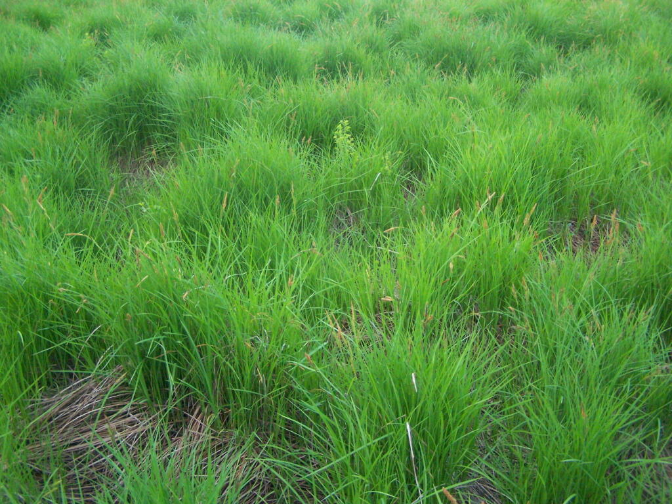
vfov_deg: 37.7
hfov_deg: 49.0
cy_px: 252
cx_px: 336
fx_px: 738
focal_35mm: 38
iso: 400
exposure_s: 1/160
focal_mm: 6.3
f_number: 2.8
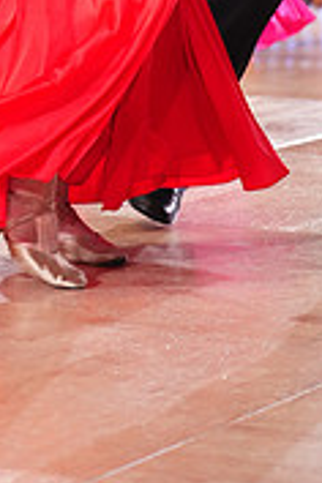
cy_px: -248
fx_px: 3086
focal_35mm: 230
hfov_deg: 5.9
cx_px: -116
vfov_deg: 8.7
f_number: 2.8
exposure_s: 1/500
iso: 2000
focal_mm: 70
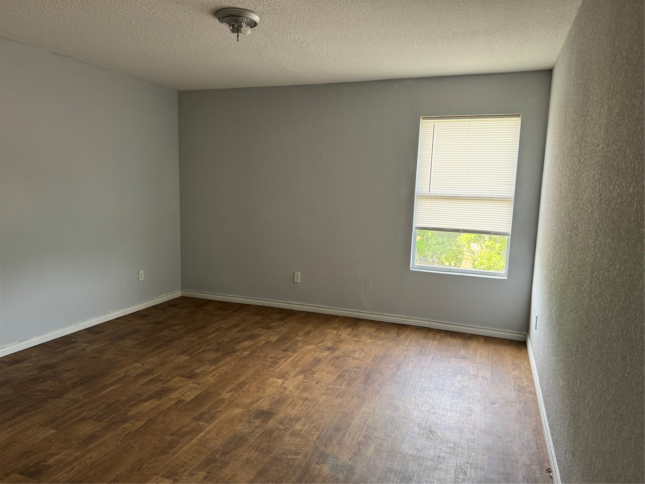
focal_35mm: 24
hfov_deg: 71.6
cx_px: 322
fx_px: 447
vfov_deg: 56.8
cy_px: 242
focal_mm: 6.76
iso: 160
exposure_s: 1/120
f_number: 1.78
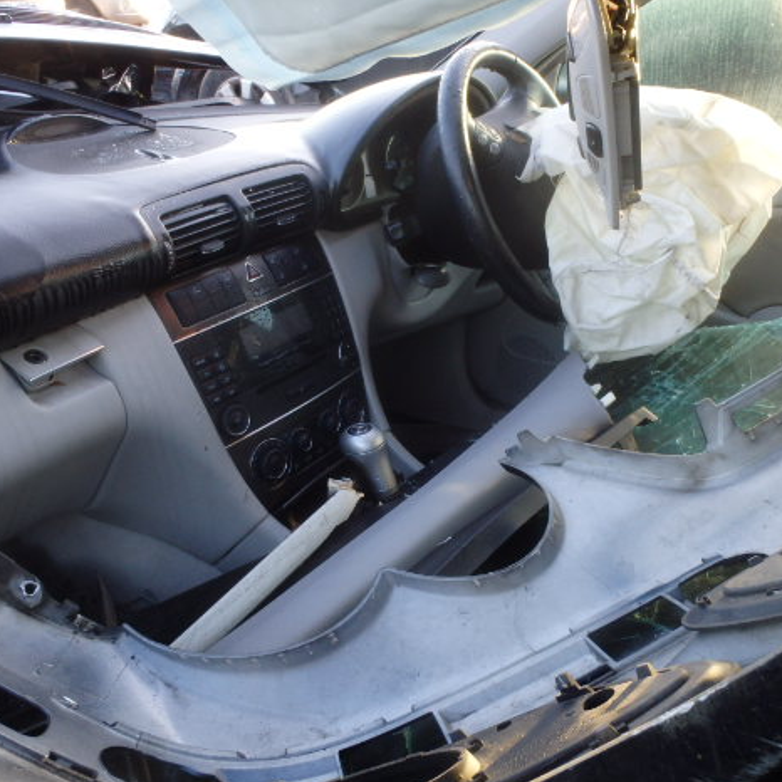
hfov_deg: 48.4
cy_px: 399
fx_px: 869
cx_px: 420
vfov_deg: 48.4
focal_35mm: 34
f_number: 3.9
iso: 200
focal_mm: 5
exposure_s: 1/50
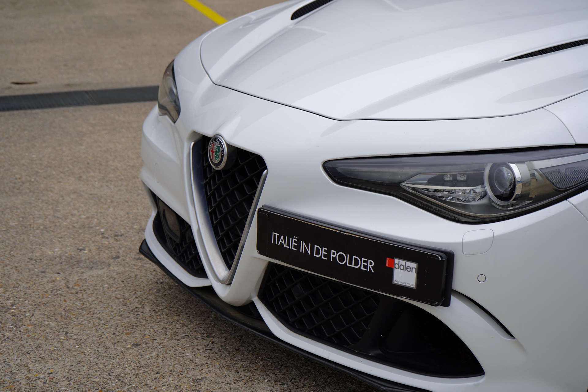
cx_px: 294
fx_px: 1143
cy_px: 196
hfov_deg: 28.8
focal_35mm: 70
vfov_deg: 19.5
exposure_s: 1/100
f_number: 7.1
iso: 100
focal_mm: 70
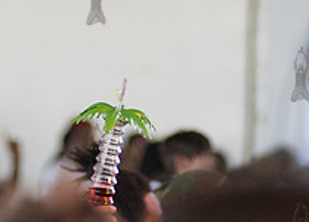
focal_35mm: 548
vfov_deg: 2.6
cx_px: 72
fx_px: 4817
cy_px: 142
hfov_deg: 3.7
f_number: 2.8
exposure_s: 1/500
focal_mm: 135
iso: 2500
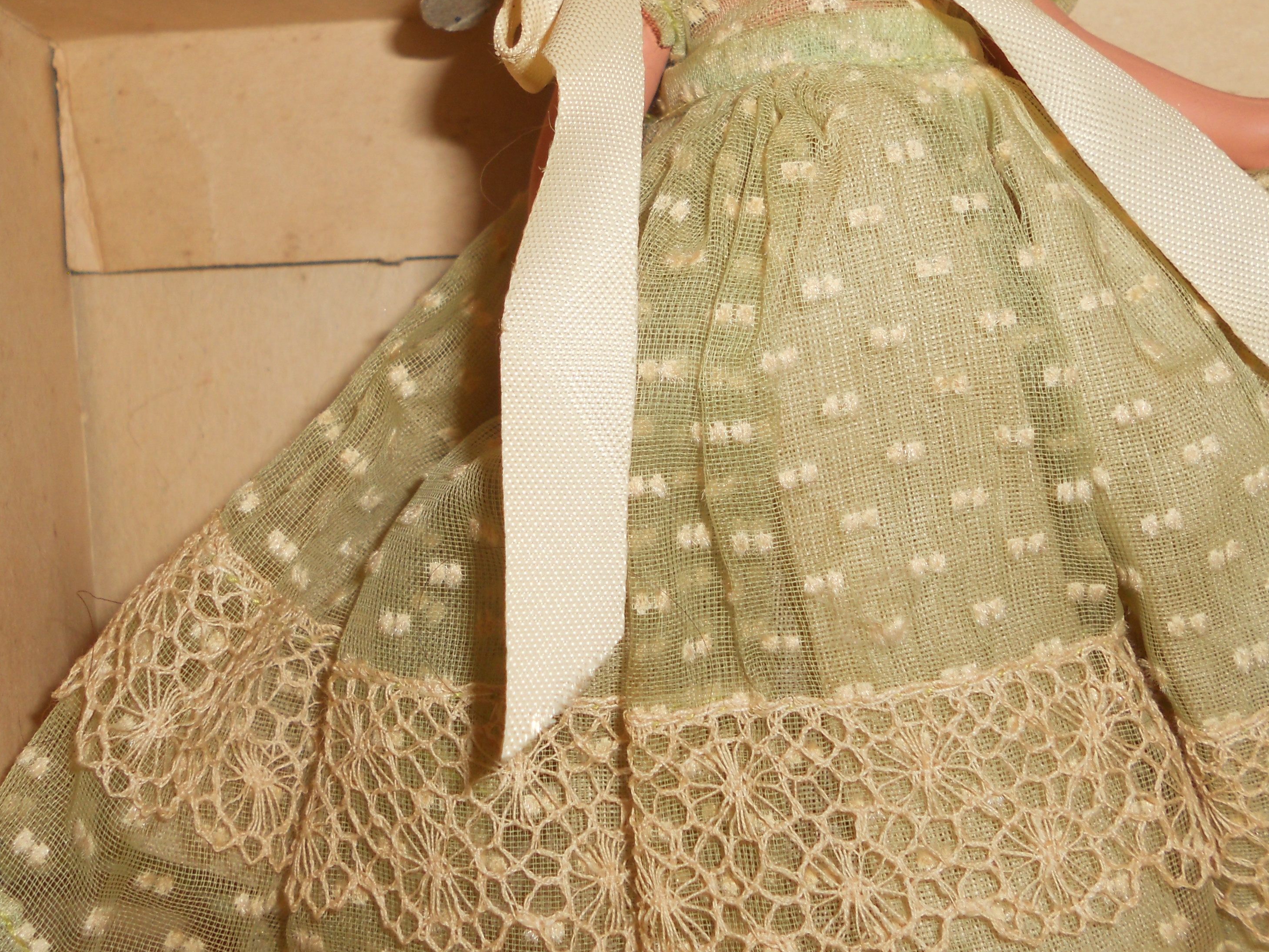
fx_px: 1613
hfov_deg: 42.9
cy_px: 316
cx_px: 606
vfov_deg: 32.6
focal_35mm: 44
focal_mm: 5.8
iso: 80
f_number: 8.8
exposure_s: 1/25
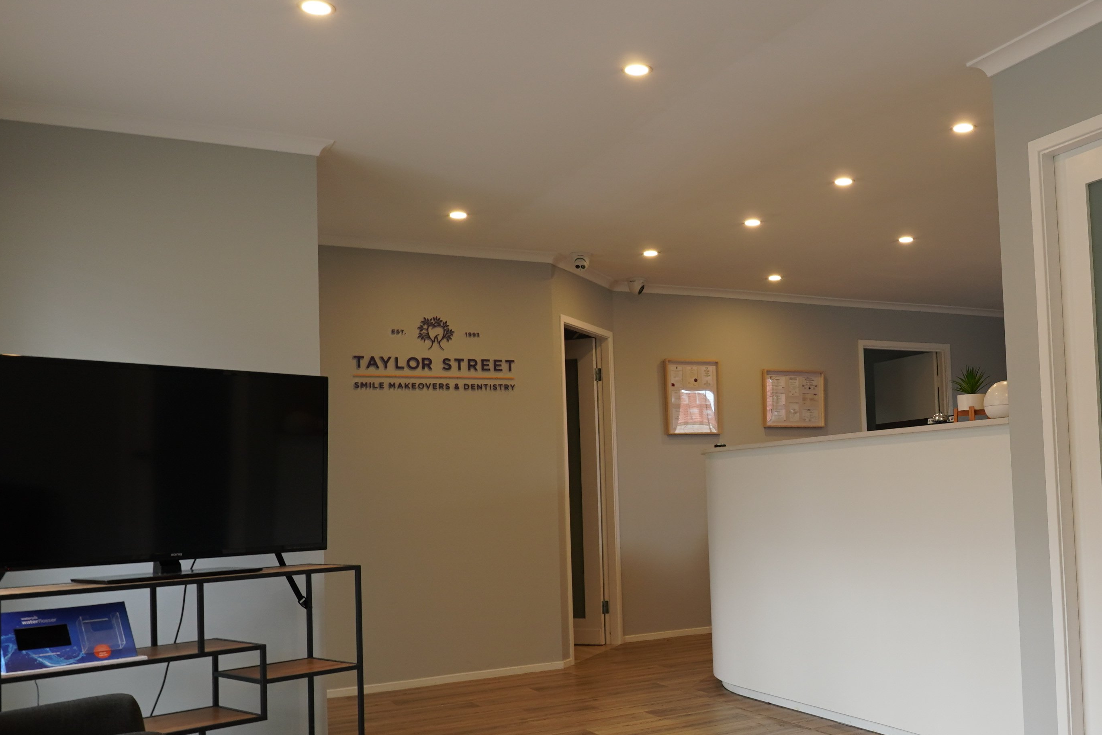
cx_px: 797
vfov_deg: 36.6
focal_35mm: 36
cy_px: 448
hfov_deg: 51.2
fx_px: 1105
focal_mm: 11
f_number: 5
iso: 100
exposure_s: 1/20
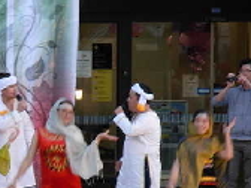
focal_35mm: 542
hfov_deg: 3.7
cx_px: -45
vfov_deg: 2.7
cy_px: 131
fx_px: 3930
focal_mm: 31.4
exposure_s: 1/16.4
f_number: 5
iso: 79
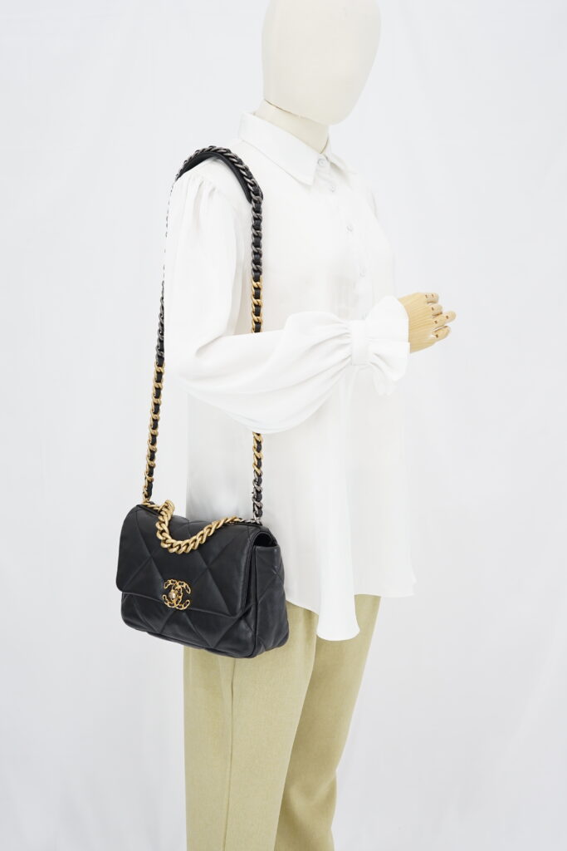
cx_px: 284
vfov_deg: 39.6
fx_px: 1181
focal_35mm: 50
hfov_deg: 27.0
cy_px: 426
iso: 640
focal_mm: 50
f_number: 6.3
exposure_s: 1/8
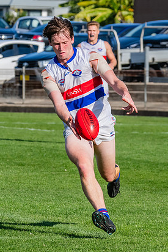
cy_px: 125
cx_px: 82
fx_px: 3231
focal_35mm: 462
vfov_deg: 4.5
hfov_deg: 3.0
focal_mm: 240
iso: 800
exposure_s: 1/1600
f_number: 11
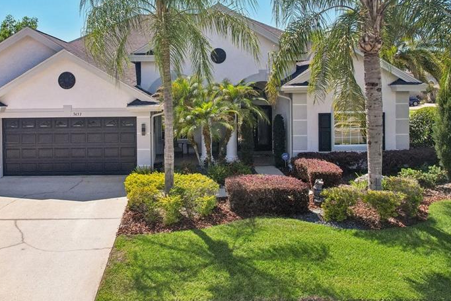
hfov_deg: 56.8
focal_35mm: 33
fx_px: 413
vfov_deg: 39.1
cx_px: 180
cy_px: 82
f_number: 2.8
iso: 400
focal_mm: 8.4
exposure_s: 1/1600
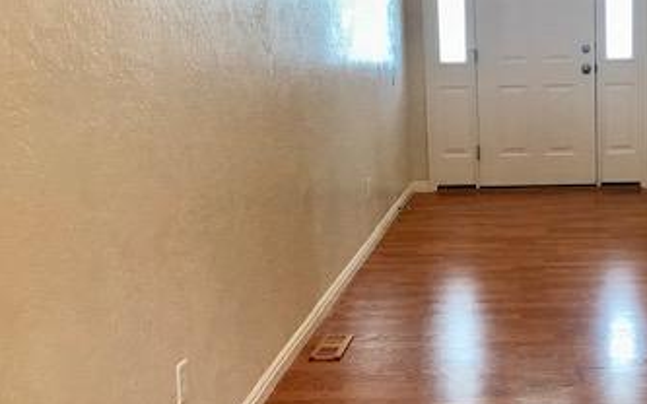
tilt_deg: -7.9
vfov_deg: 22.7
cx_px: 527
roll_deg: +2.0
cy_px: 148
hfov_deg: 34.5
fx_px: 1005
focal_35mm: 57
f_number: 1.8
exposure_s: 1/30
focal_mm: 3.99
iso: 32
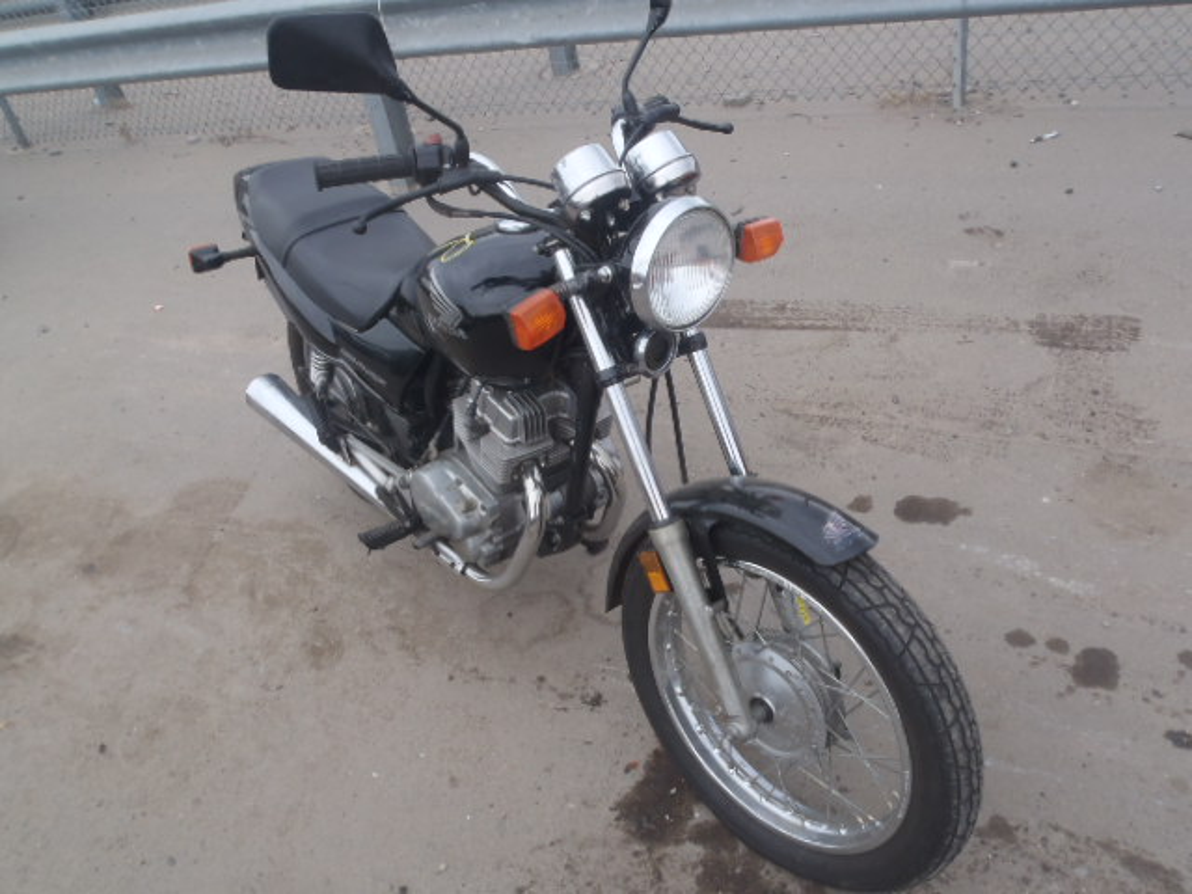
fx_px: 964
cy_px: 447
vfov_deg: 49.7
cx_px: 596
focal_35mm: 28
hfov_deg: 63.4
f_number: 4.5
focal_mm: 5
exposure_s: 1/80
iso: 80
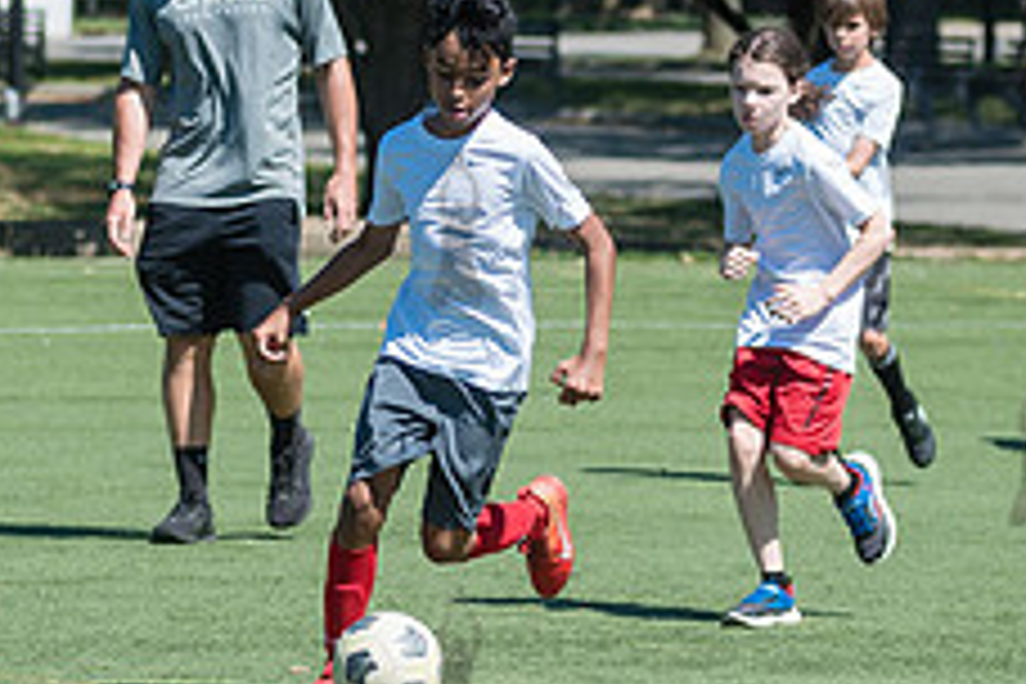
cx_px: 407
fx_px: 10430
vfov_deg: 3.8
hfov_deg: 5.6
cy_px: 392
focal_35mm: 366
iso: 200
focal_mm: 120
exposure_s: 1/1600
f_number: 4
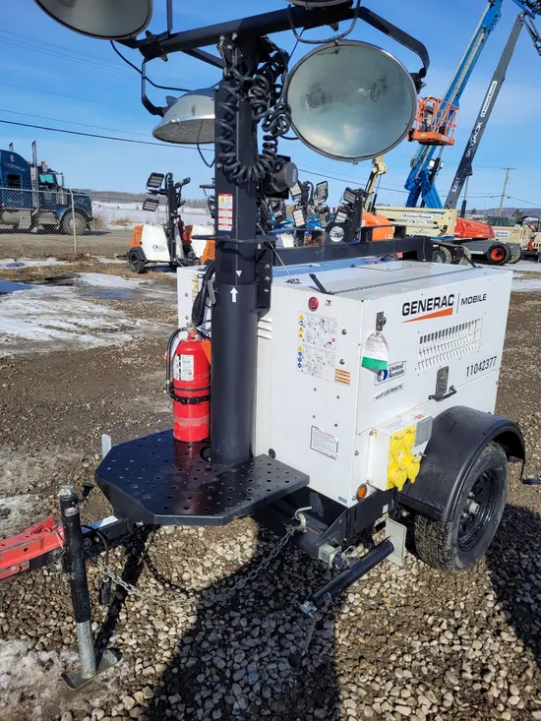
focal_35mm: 26
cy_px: 360
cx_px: 270
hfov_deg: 53.1
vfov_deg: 67.3
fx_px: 542
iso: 40
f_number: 1.8
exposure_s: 1/3687
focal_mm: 5.4
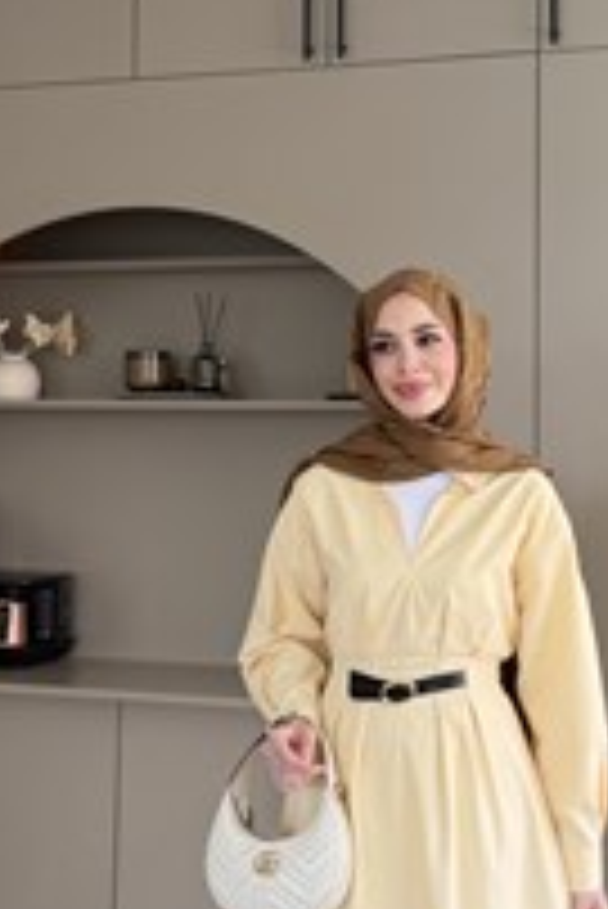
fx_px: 1290
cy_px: 826
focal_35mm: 51
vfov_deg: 36.3
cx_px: 396
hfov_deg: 26.4
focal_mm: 6.76
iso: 64
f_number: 1.78
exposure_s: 1/121
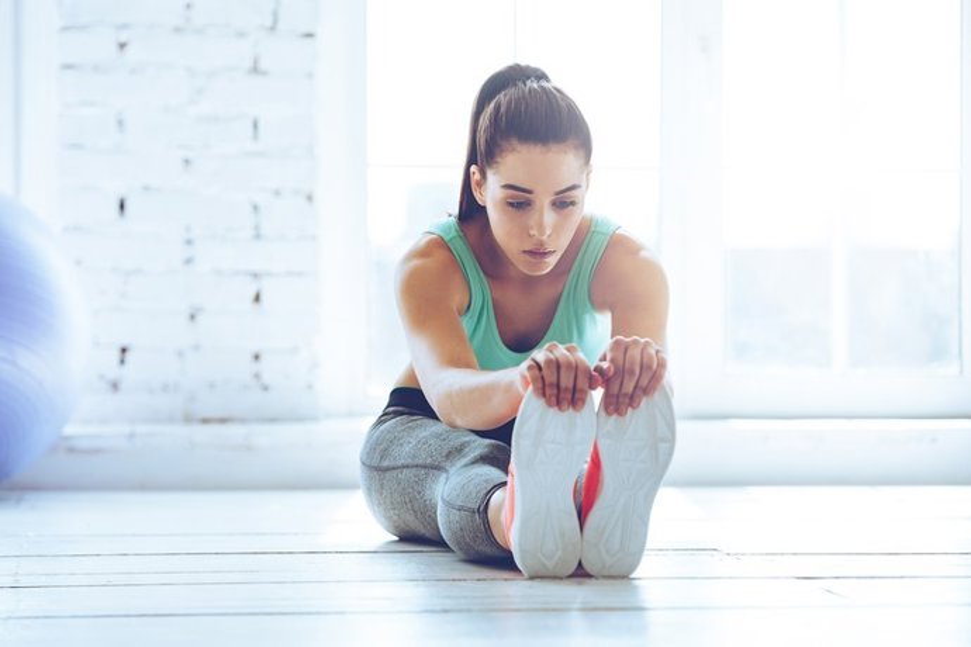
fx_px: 3641
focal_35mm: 135
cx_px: 486
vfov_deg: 10.2
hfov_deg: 15.2
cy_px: 324
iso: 200
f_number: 3.5
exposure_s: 1/250
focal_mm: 135
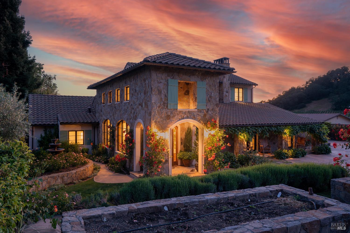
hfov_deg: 67.4
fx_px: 262
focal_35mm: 27
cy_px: 116
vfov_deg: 47.9
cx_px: 175
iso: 100
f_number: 6.3
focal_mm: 27
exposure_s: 8
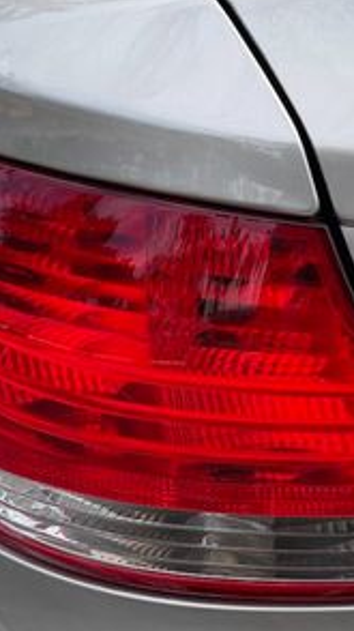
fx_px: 953
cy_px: 470
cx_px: 341
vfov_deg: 35.8
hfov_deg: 20.5
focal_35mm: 57
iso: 100
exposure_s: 1/3279
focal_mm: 6.76
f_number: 1.78
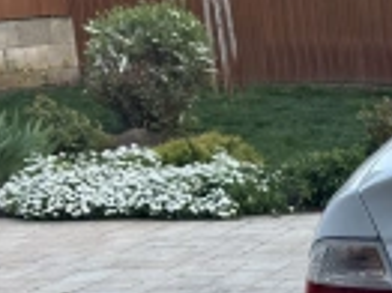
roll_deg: +1.7
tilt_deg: -15.1
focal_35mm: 147
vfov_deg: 9.9
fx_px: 1663
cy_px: 362
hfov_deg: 11.9
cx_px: 790
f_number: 1.78
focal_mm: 6.76
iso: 64
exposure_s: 1/189
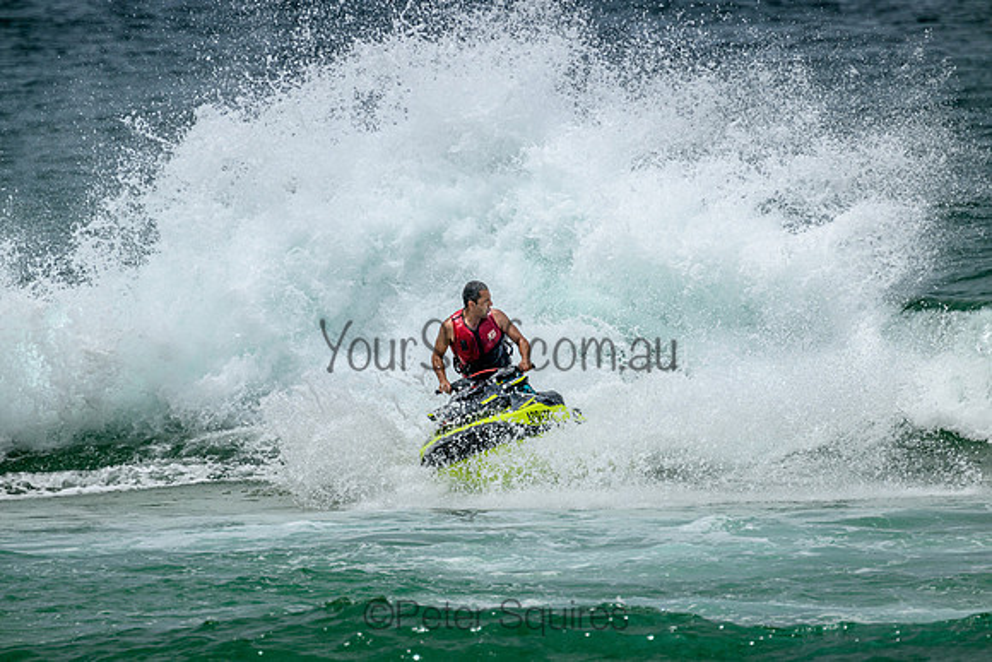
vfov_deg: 1.7
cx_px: 496
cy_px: 331
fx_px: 22049
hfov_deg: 2.6
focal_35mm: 800
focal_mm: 800
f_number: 11
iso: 400
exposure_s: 1/2000
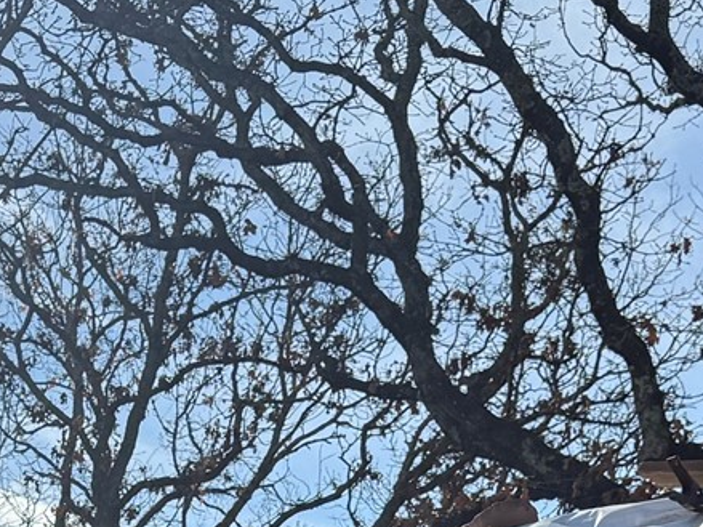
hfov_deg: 18.7
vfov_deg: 12.5
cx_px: 251
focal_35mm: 105
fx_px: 2132
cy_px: 1038
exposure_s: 1/5714
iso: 100
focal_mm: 6.76
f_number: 1.78
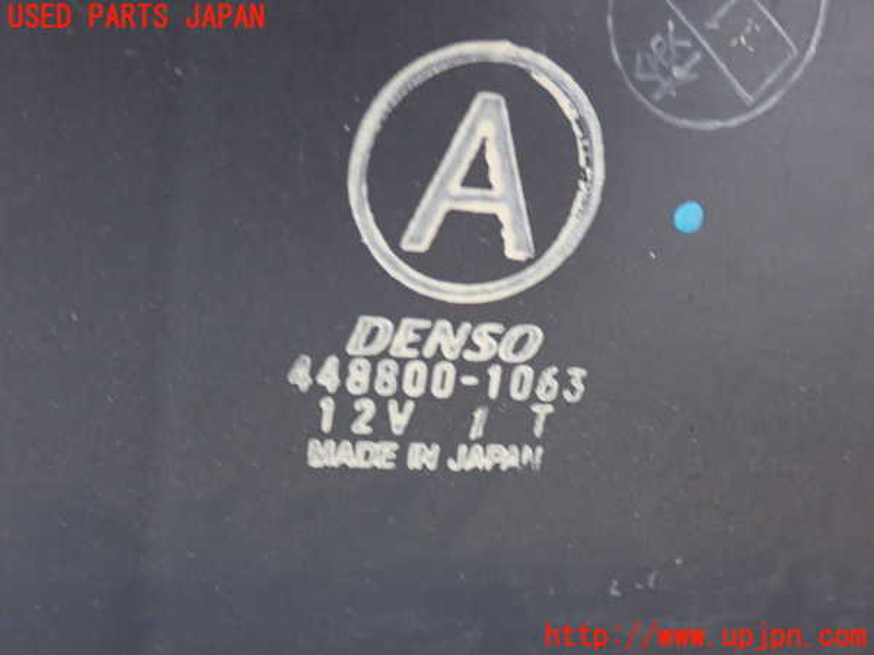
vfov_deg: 30.9
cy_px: 328
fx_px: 1187
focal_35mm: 47
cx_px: 437
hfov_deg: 40.4
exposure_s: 1/20
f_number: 3.1
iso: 800
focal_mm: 8.4
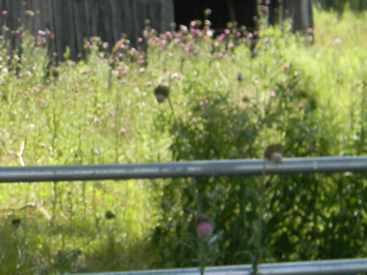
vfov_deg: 10.8
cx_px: -59
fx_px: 1452
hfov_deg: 14.0
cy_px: 53
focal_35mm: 137
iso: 80
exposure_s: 1/230
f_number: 3.8
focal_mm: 7.3
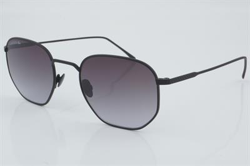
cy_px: 83
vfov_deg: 18.2
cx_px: 125
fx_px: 520
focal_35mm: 75
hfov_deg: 27.0
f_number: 32
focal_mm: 50
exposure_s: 1/3
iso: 100
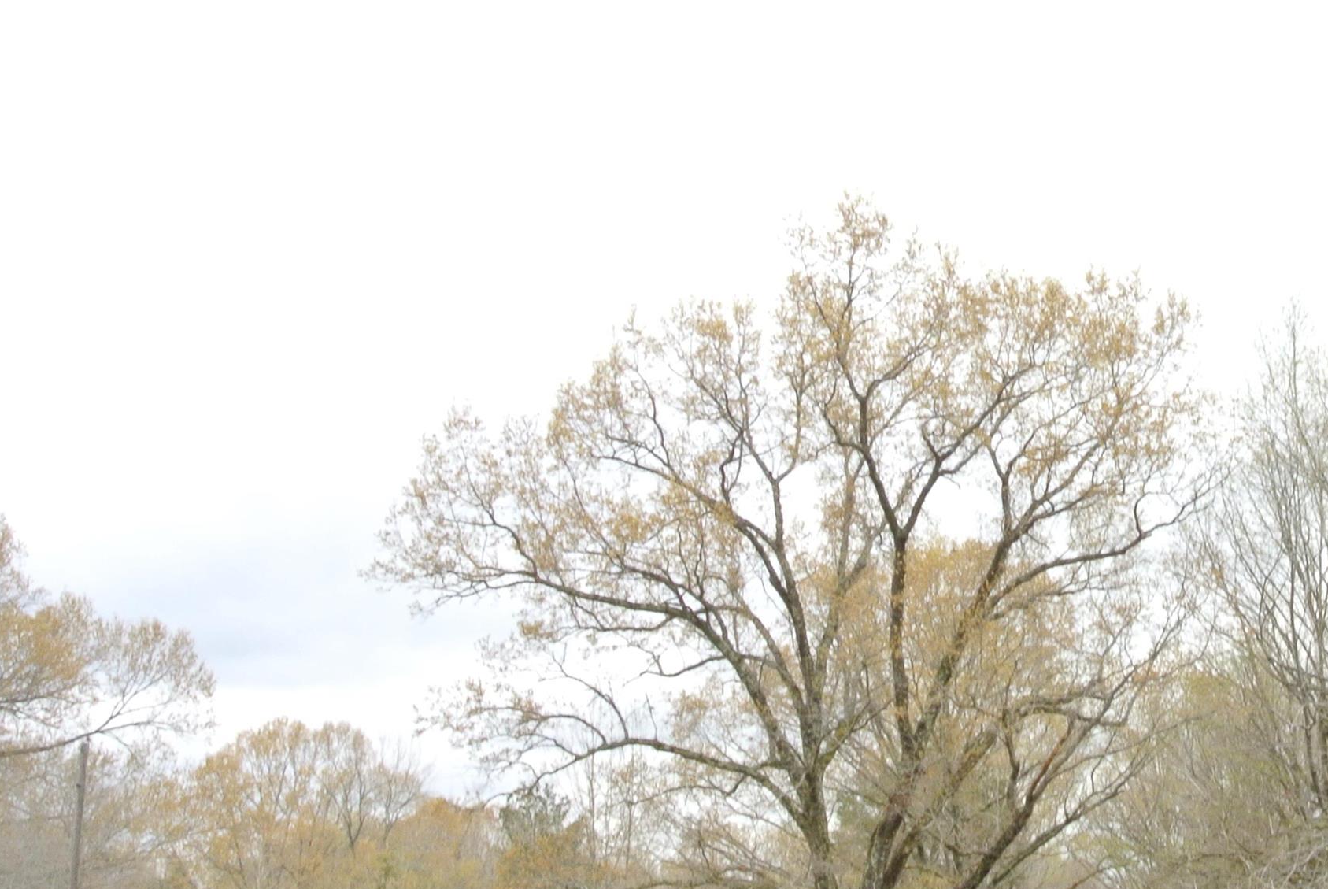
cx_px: 1167
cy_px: 638
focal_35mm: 51
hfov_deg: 36.7
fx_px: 1883
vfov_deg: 26.3
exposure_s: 1/60
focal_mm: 10.7
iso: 400
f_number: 16
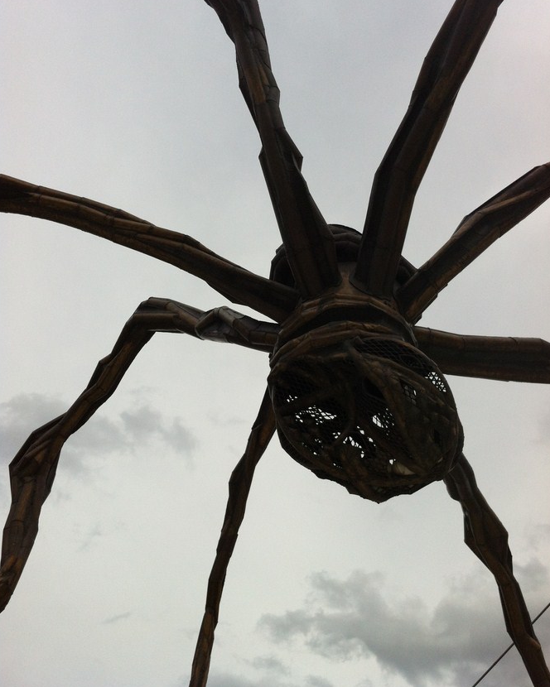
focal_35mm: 37
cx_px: 276
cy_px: 329
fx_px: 753
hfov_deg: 40.1
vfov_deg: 49.1
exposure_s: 1/2155
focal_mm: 3.85
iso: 80
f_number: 2.8
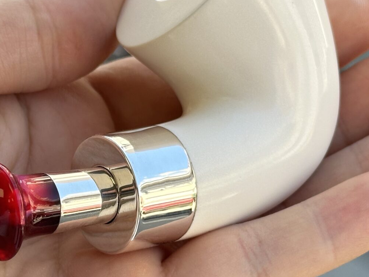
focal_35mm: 123
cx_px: 64
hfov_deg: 15.9
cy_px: 140
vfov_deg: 12.0
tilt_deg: -23.5
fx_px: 1311
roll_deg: +0.8
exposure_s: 1/631
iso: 64
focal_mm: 6.86
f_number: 1.78
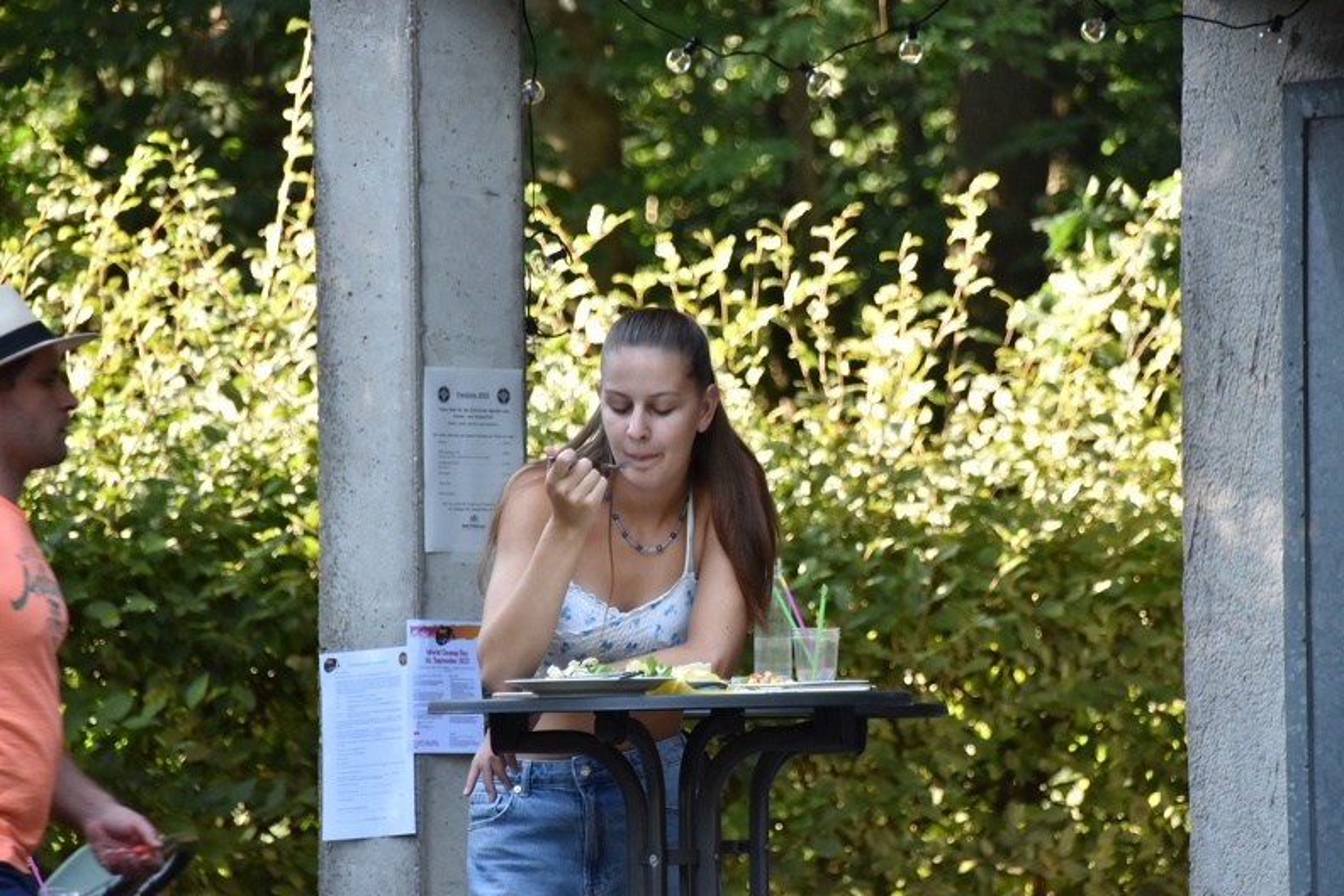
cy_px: 448
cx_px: 672
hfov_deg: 7.4
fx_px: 10359
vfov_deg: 5.0
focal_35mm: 278
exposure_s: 1/160
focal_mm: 185
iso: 800
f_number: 6.3
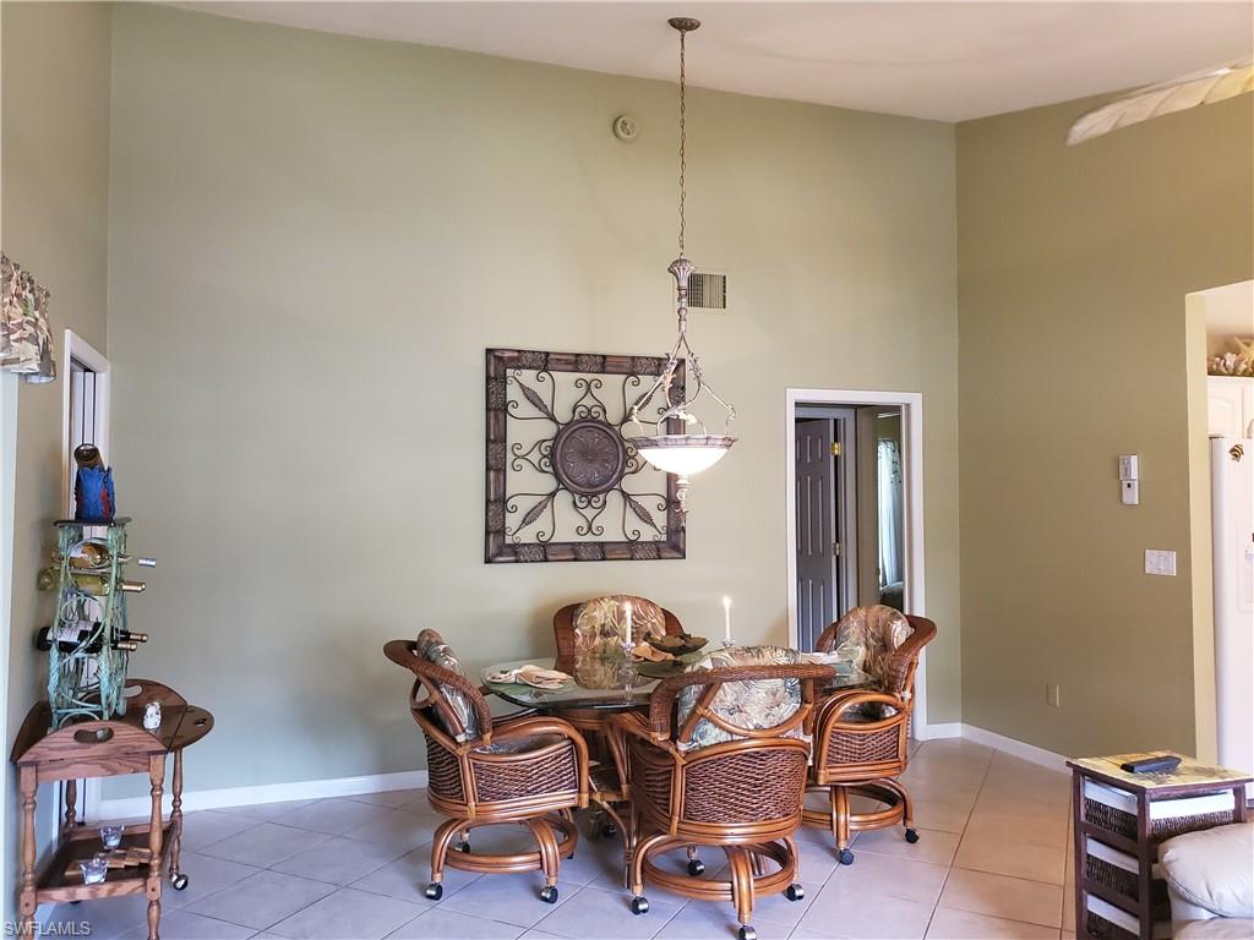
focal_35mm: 26
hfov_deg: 67.3
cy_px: 470
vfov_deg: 53.1
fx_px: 942
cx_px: 627
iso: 640
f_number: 2.4
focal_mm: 4.3
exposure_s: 1/30
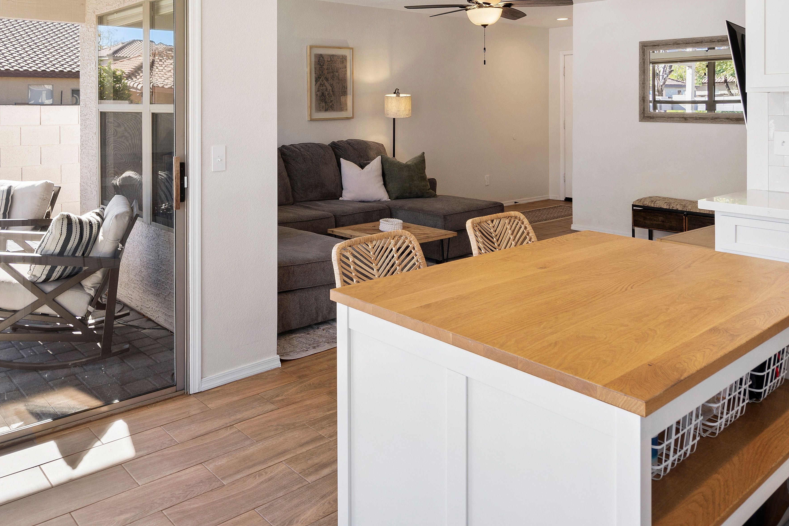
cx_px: 288
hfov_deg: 62.6
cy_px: 92
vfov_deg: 42.5
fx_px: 635
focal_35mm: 29
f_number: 8
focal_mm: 17
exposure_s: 1/80
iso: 200
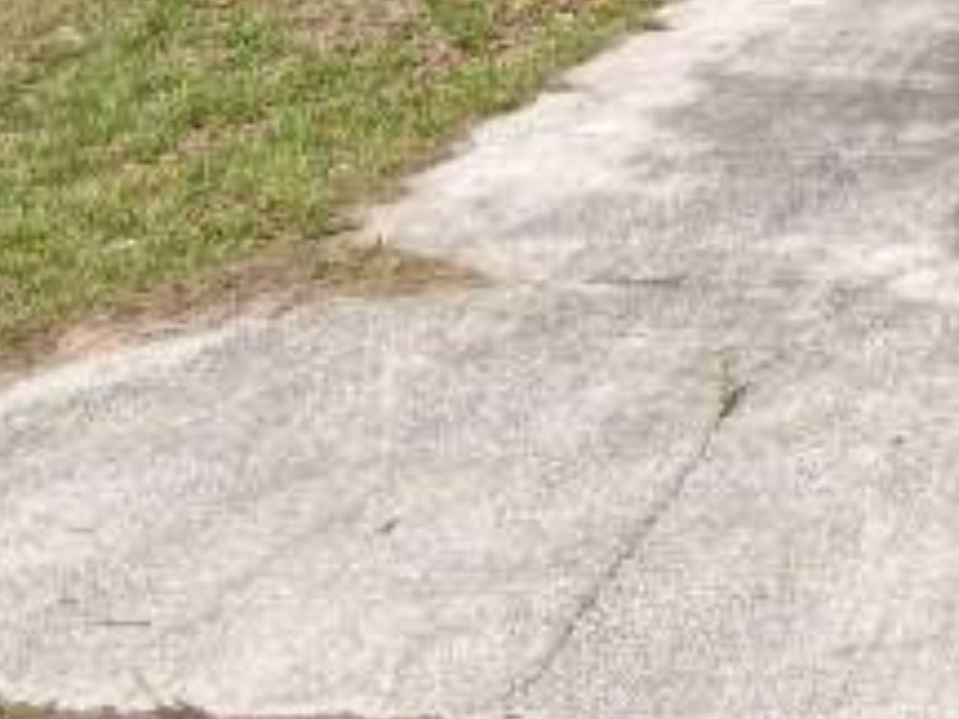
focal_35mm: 89
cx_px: 1749
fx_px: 2466
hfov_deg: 17.6
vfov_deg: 14.5
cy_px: -590
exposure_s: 1/640
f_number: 2.8
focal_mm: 4.5
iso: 100
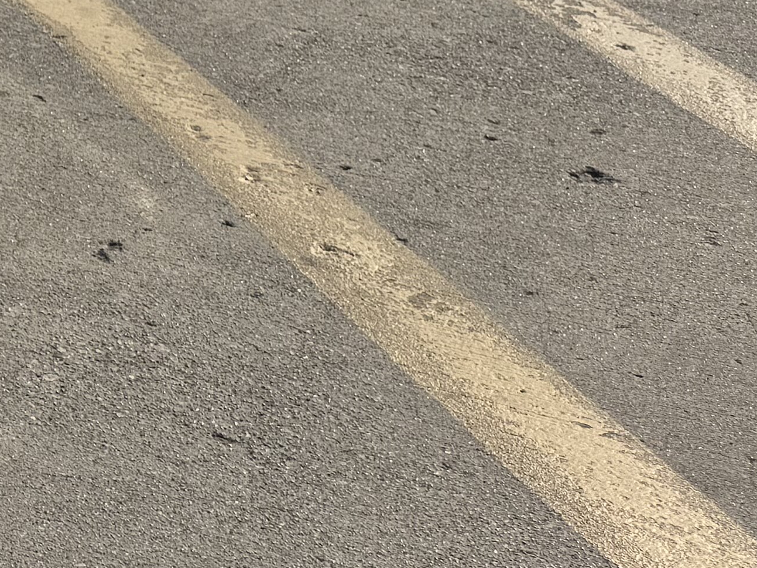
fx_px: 2318
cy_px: -145
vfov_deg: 13.5
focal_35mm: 106
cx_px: -851
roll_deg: +0.5
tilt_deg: -15.8
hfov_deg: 14.6
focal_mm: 6.76
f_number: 1.78
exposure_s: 1/6410
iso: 80
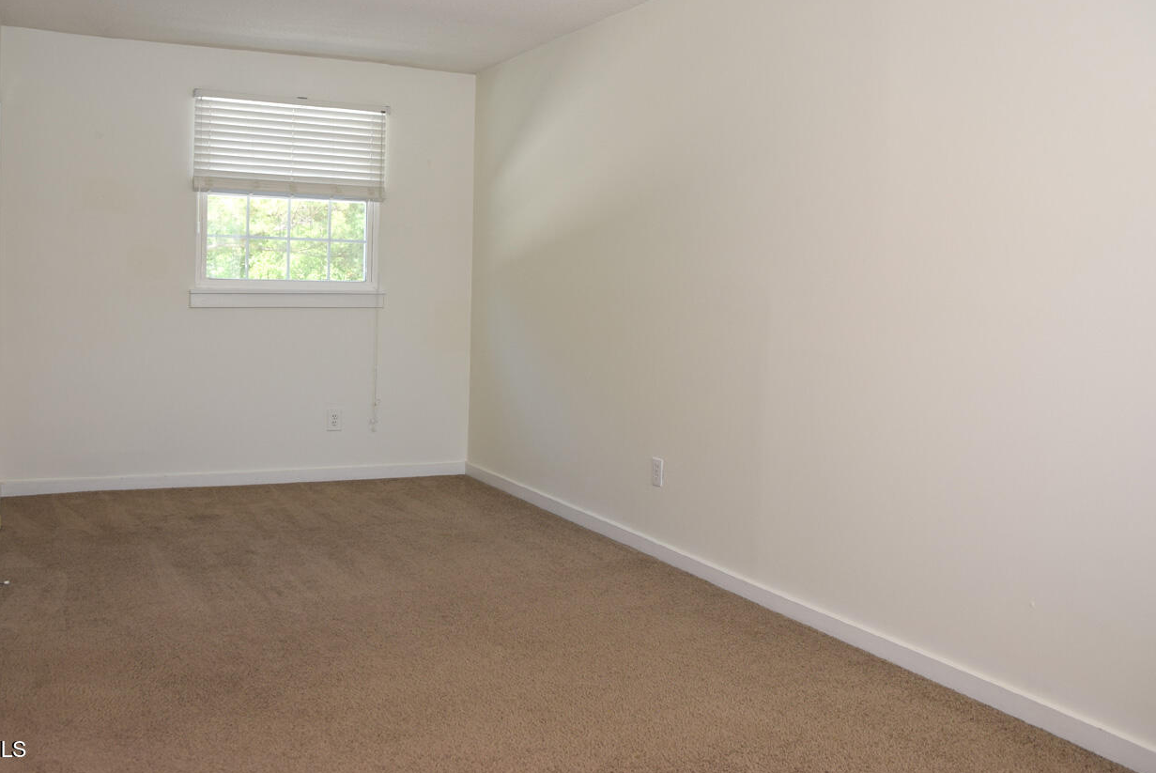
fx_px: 852
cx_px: 563
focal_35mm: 27
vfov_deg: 48.8
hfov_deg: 68.3
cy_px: 383
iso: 400
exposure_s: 1/80
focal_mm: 17
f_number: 4.5
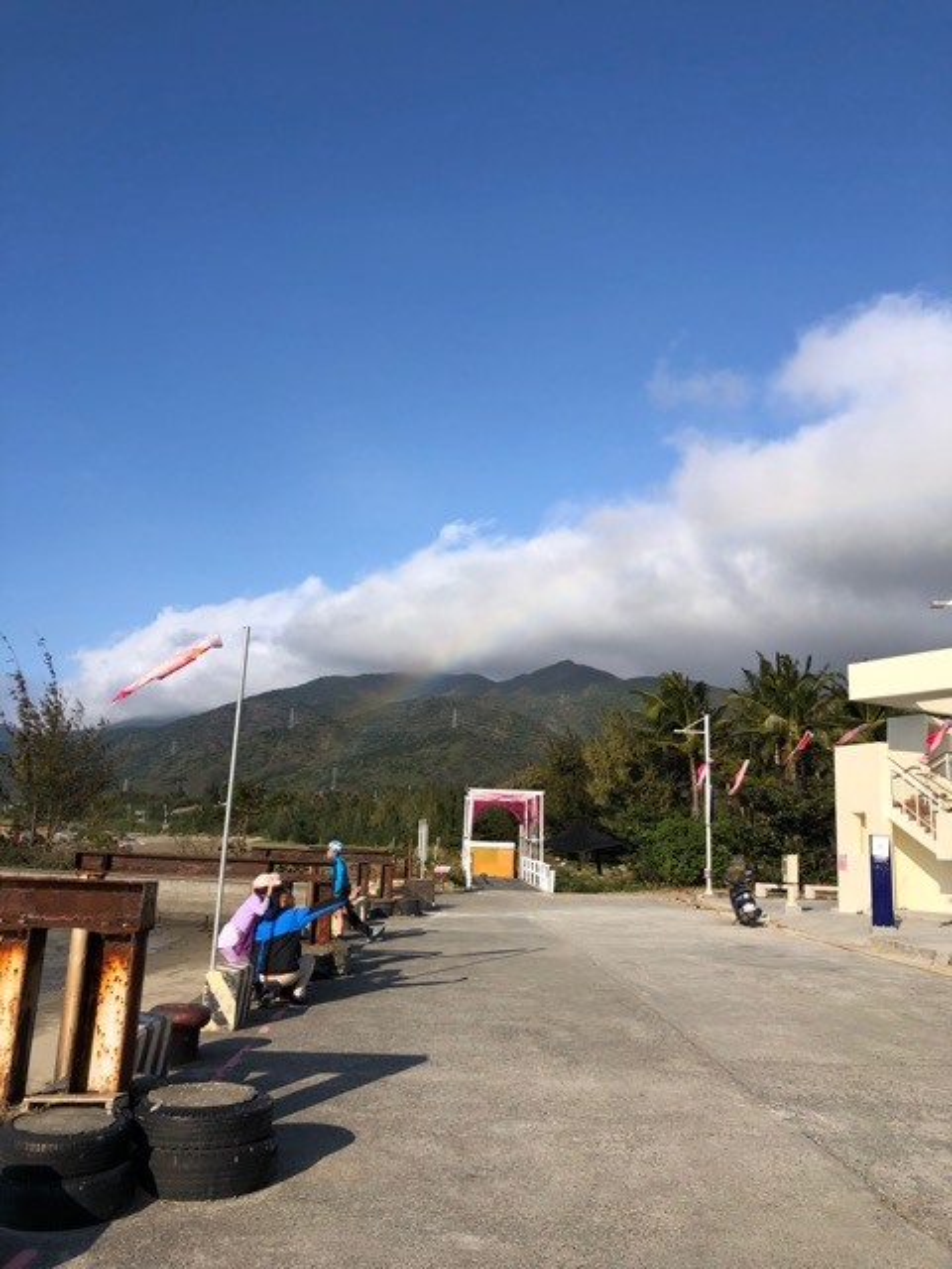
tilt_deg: +9.7
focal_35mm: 28
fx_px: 1027
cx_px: 476
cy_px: 634
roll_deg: -2.5
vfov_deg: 63.4
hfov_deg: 49.7
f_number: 1.8
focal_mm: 4
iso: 20
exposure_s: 1/2525
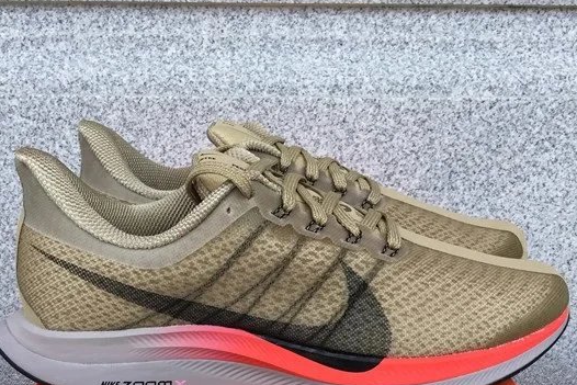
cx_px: 278
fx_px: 786
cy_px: 296
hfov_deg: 40.3
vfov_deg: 27.1
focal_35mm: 49
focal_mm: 3.3
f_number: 2.4
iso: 25
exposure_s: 1/337
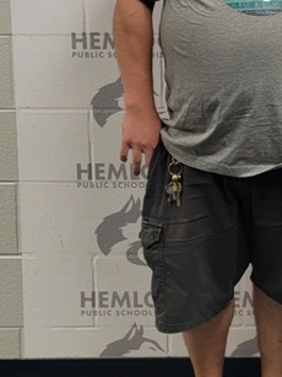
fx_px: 870
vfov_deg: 23.4
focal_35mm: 80
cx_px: 462
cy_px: -4
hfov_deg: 16.3
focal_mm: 6.7
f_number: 1.8
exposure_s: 1/120
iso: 160
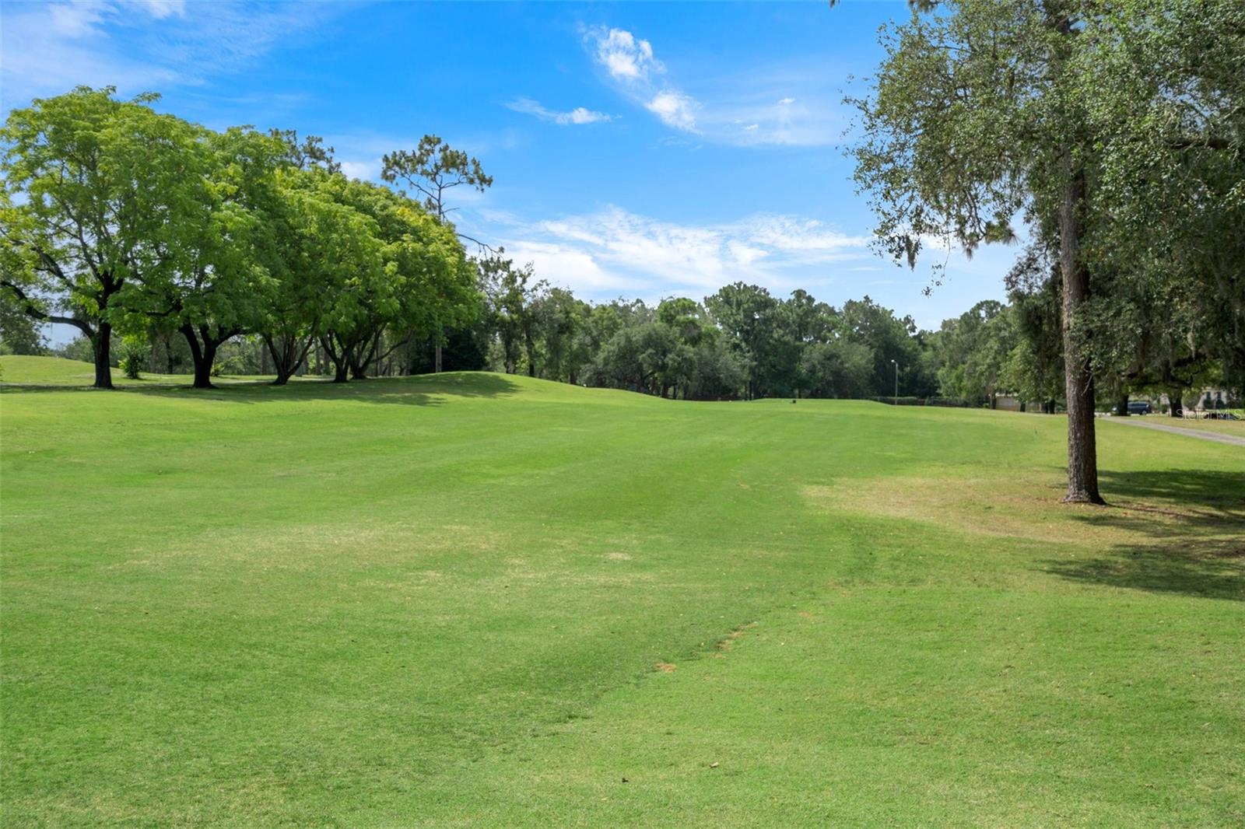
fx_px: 1210
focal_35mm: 35
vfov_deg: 37.8
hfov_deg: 54.4
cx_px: 622
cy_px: 414
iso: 320
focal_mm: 35
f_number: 8
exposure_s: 1/1250
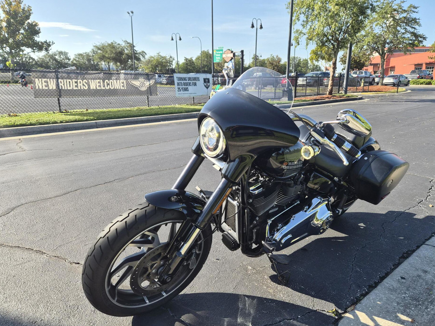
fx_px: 314
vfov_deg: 54.9
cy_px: 161
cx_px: 227
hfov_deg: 69.4
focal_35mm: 25
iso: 80
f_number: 1.8
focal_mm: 5.4
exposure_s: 1/3016
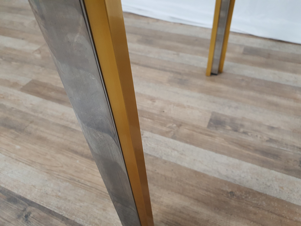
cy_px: 113
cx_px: 150
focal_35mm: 26
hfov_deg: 67.3
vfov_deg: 53.1
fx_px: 226
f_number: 2.4
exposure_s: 1/50
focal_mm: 4.3
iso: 200
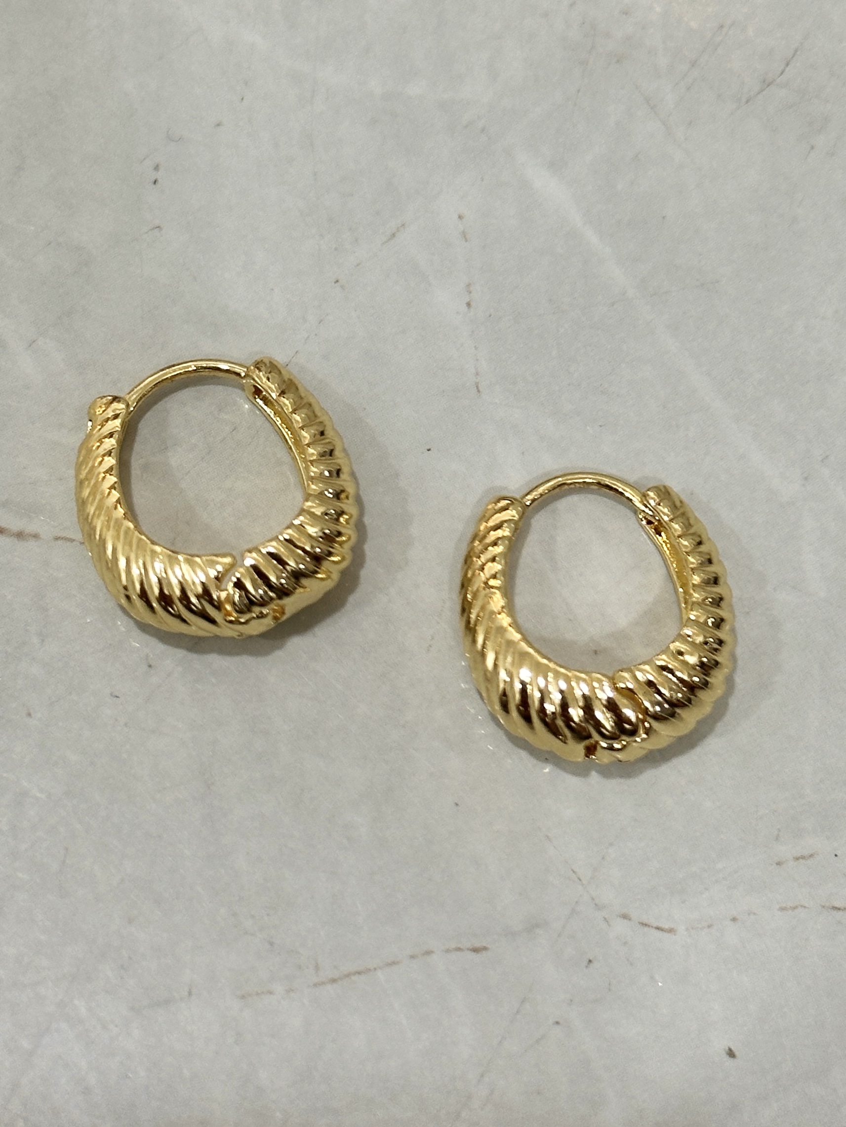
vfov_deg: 39.7
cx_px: 423
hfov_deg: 30.3
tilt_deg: -70.5
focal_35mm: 48
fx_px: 1564
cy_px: 564
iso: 100
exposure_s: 1/60
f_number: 1.78
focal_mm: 6.86
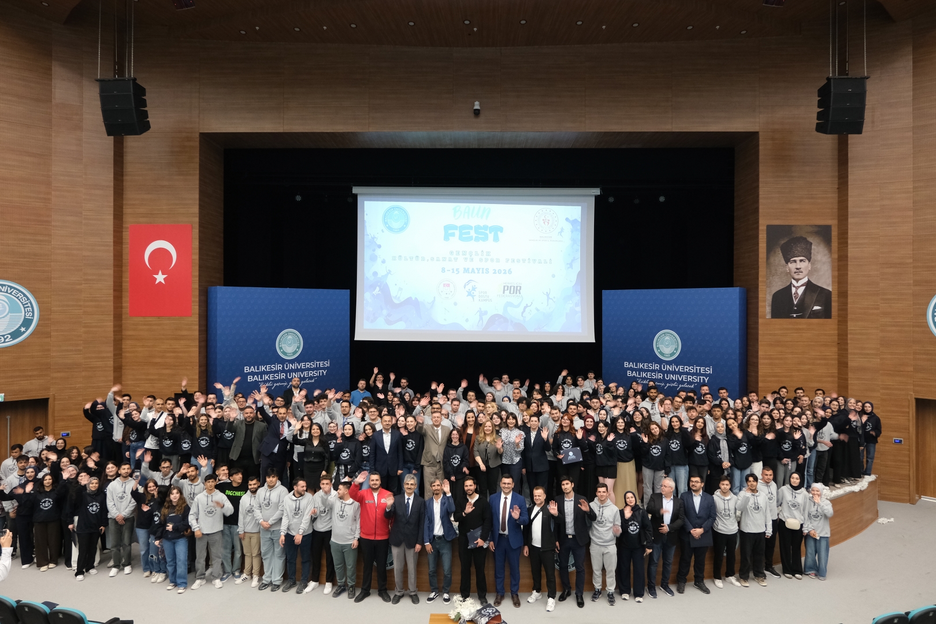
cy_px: 312
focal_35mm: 24
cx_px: 468
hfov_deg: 73.7
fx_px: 624
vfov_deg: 53.1
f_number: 4
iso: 1600
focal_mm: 16
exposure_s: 1/20
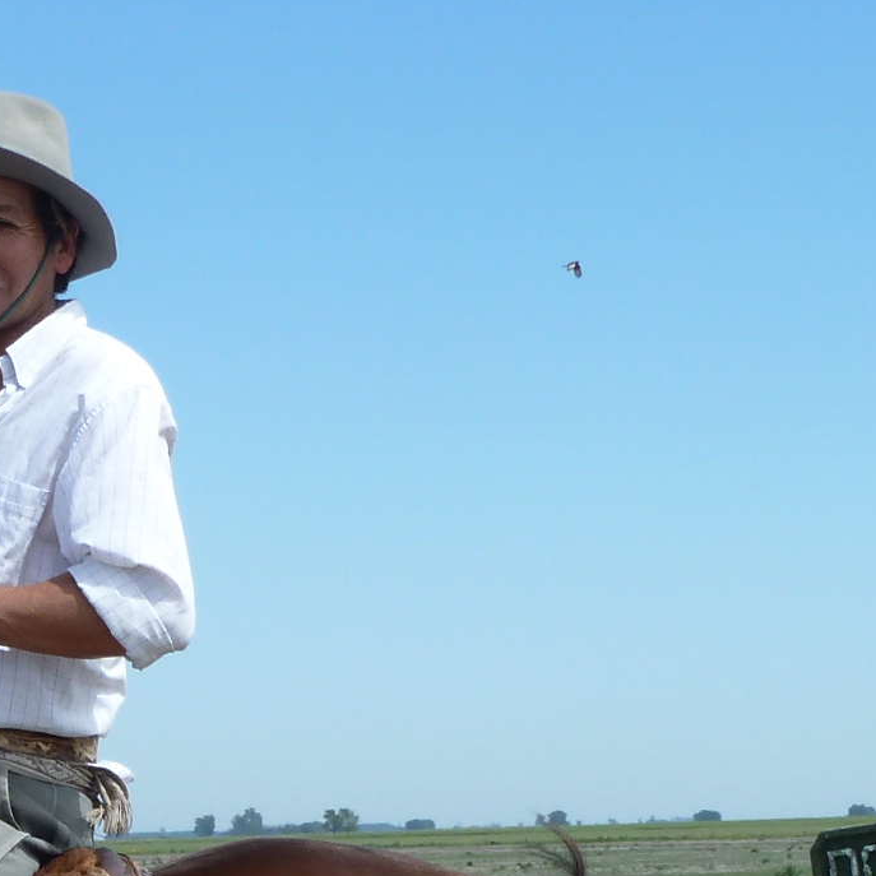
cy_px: 1056
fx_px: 4151
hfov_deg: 11.9
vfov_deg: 11.8
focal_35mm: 145
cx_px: 26
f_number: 4.5
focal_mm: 7.3
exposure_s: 1/400
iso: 80
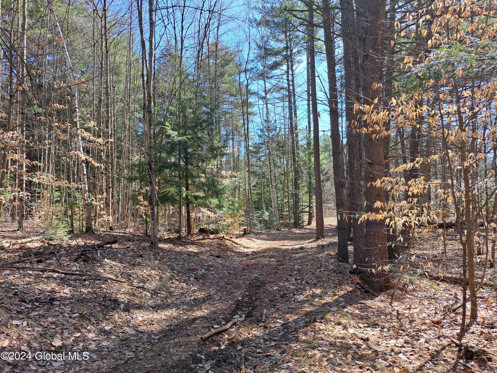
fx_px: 345
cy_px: 186
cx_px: 248
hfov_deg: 71.6
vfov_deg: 56.8
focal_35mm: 24
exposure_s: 1/500
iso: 50
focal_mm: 5.23
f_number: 1.8
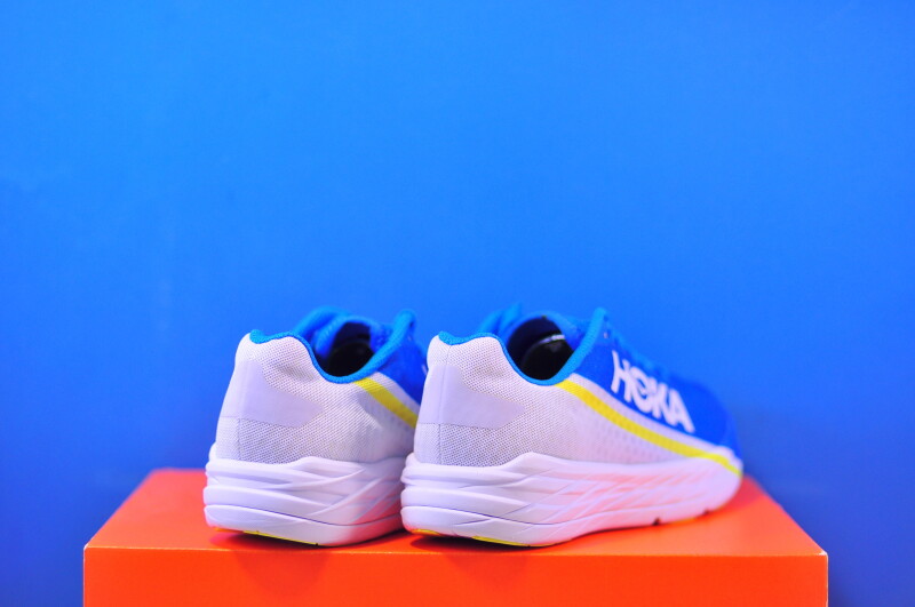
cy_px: 304
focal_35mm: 75
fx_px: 1904
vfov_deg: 18.1
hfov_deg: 27.0
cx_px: 458
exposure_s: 1/320
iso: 250
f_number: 2
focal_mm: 50
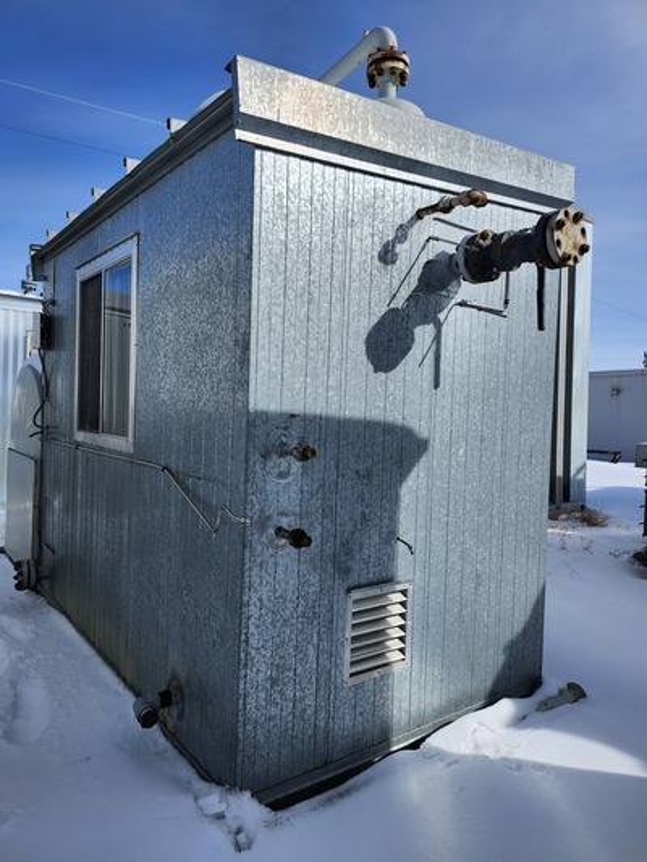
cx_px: 324
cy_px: 431
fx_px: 573
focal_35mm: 23
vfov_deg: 73.9
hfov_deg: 58.9
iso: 25
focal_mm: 5.54
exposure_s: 1/3018
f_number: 1.8
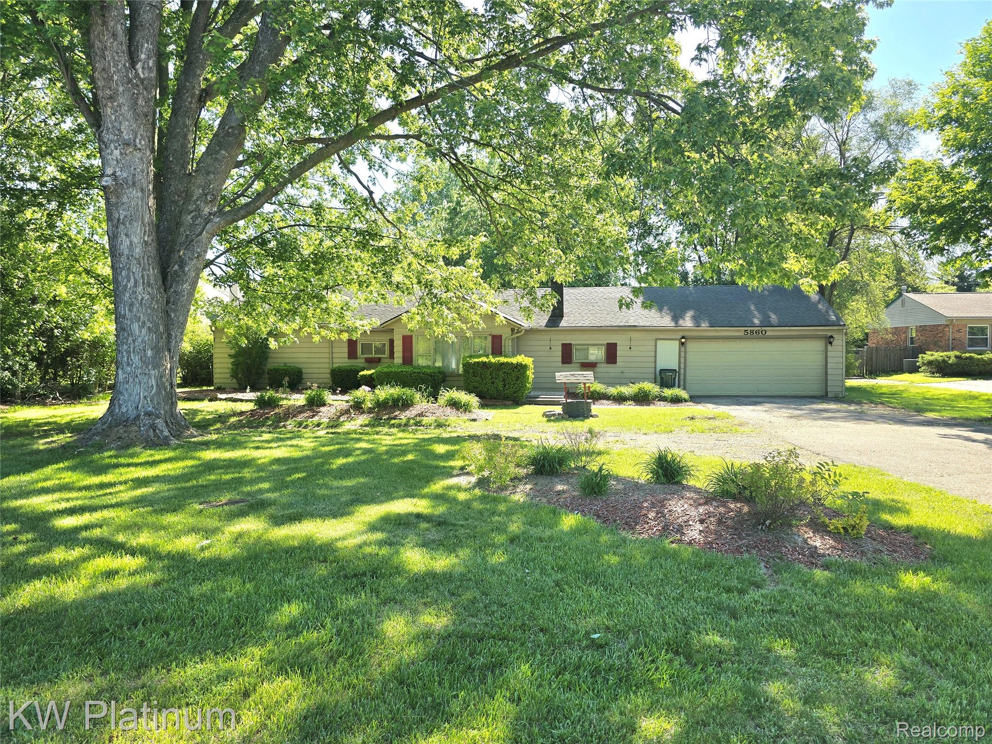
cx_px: 496
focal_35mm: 23
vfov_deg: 58.9
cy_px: 372
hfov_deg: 73.9
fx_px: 659
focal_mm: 6.3
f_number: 1.7
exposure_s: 1/303
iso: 12
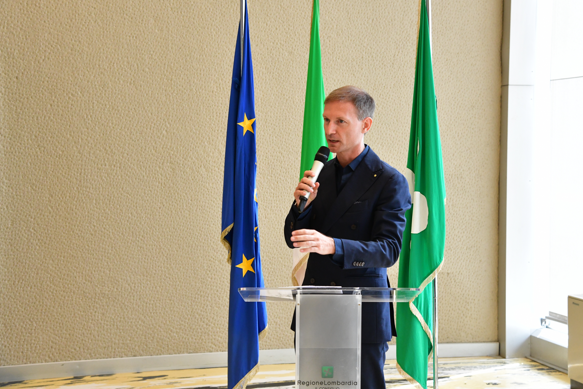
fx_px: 891
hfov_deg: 36.2
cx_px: 317
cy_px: 178
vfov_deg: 24.6
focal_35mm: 55
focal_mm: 50
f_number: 5.6
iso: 3200
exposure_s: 1/320
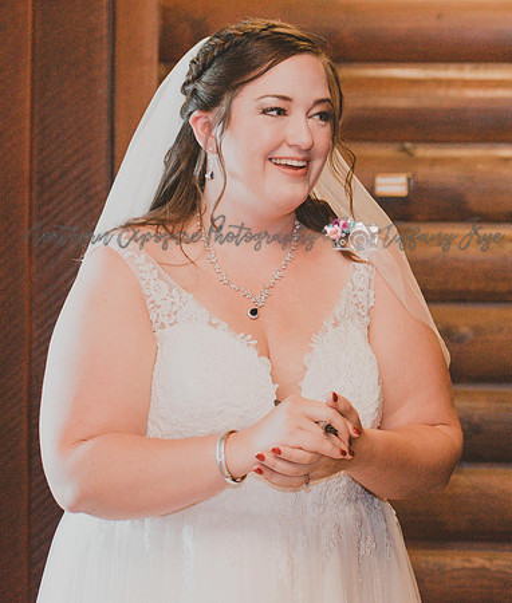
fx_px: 2871
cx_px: 284
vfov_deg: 12.0
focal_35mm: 157
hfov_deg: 10.2
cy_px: 275
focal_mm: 70
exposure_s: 1/60
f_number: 4.5
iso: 3600
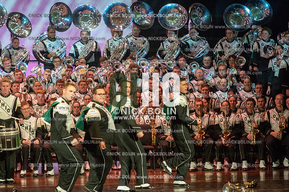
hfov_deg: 9.0
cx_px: 144
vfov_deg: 6.0
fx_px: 1845
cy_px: 96
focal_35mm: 230
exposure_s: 1/200
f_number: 5.6
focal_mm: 230
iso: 8000
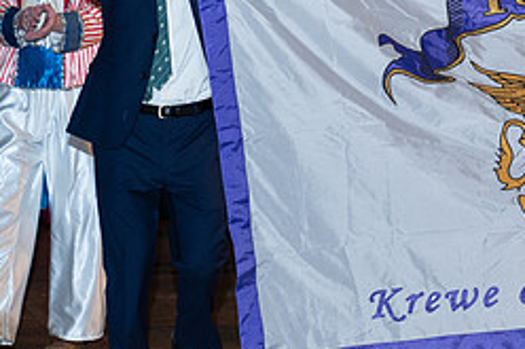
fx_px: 2390
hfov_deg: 12.4
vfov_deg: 8.4
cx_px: 529
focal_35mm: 164
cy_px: 130
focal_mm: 70
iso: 640
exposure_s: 1/100
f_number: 3.2
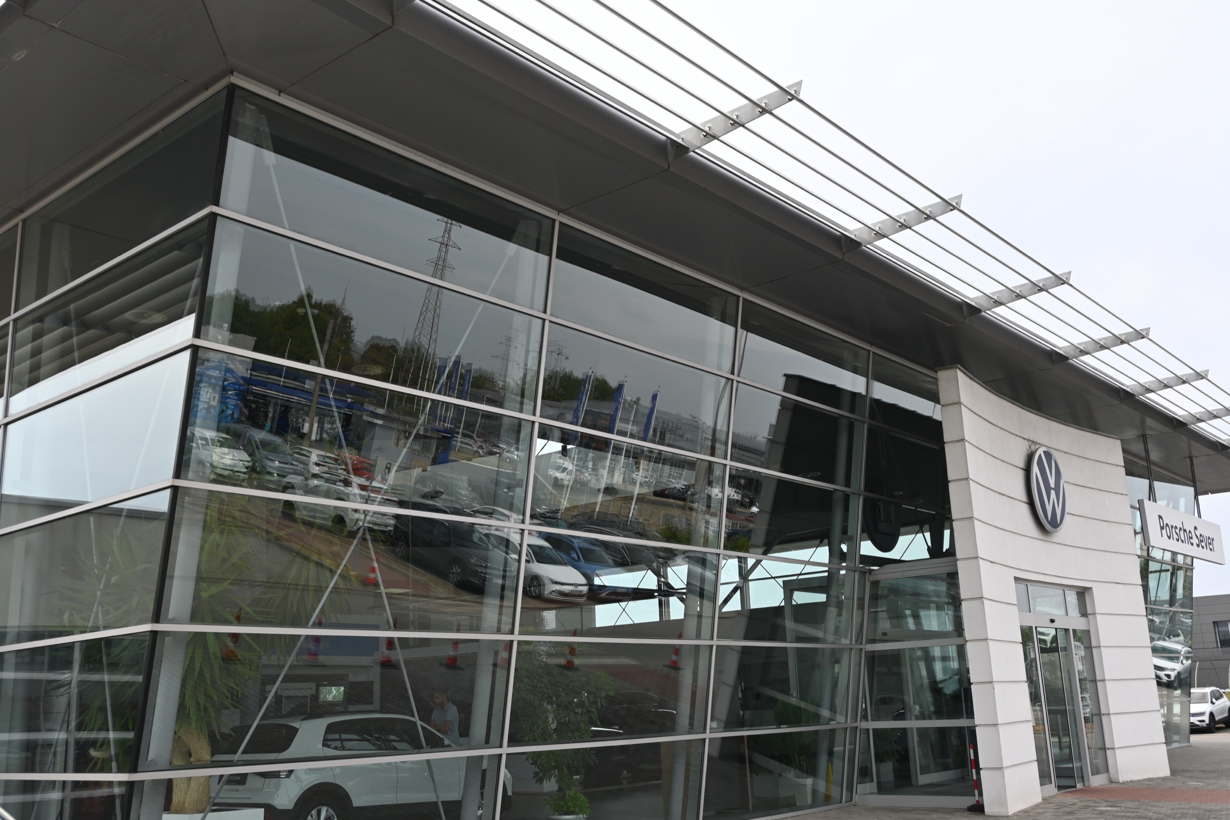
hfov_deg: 57.2
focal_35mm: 33
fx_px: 1127
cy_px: 410
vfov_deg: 40.0
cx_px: 615
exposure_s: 1/250
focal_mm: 22
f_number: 5.6
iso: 100
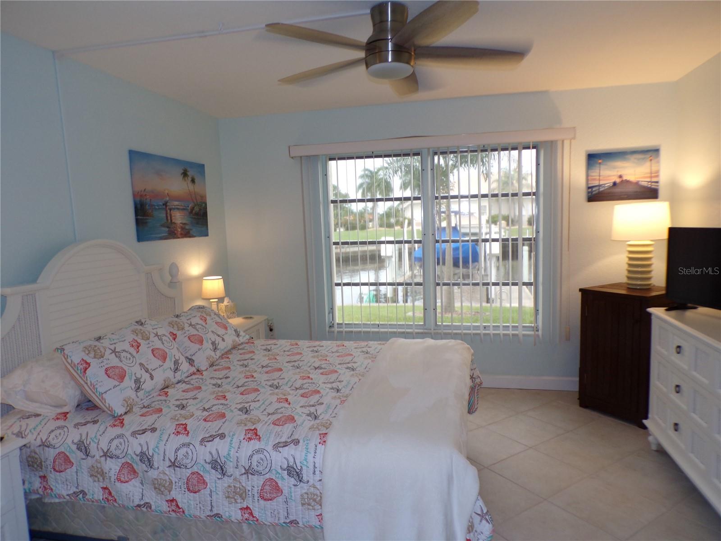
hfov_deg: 71.6
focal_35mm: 24
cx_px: 360
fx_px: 500
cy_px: 270
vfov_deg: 56.8
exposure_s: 1/34
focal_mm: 4.3
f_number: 3
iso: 100
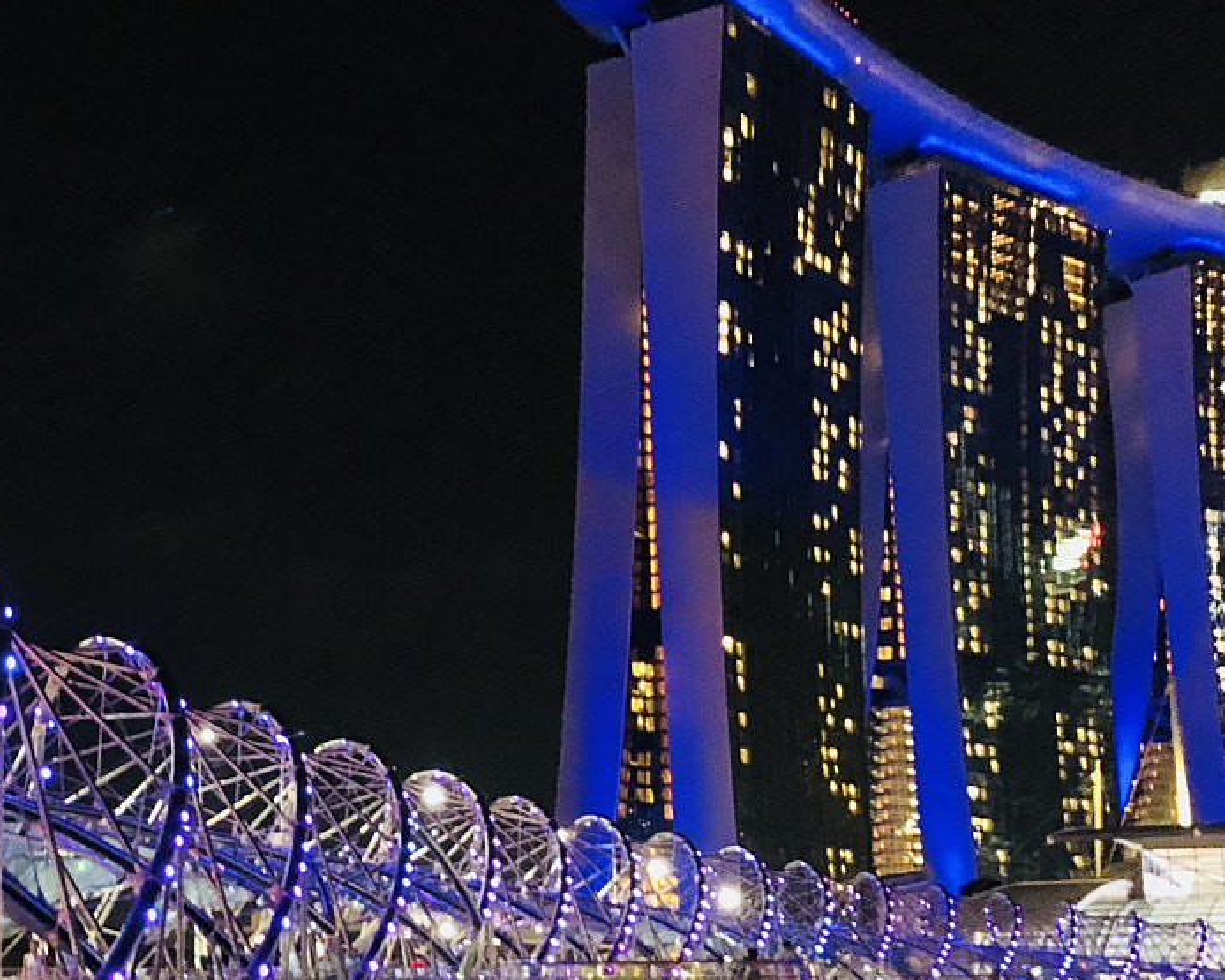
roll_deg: -0.3
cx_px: 65
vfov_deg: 24.0
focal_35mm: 63
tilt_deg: +7.6
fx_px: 2284
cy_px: 720
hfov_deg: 28.6
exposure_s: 1/4
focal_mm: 4
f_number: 1.8
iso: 250
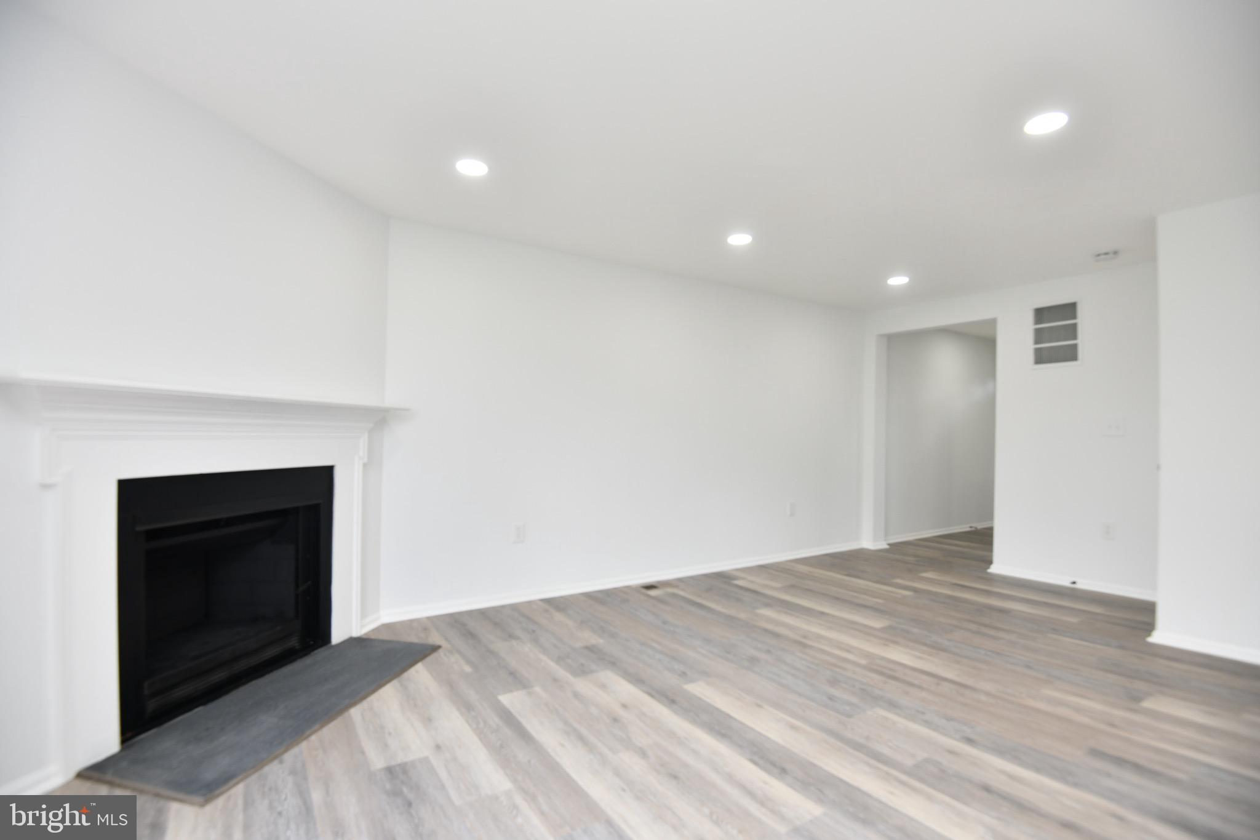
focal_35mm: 16
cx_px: 630
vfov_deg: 73.7
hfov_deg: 96.7
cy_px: 420
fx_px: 560
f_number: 5
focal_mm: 16
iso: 200
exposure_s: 1/80
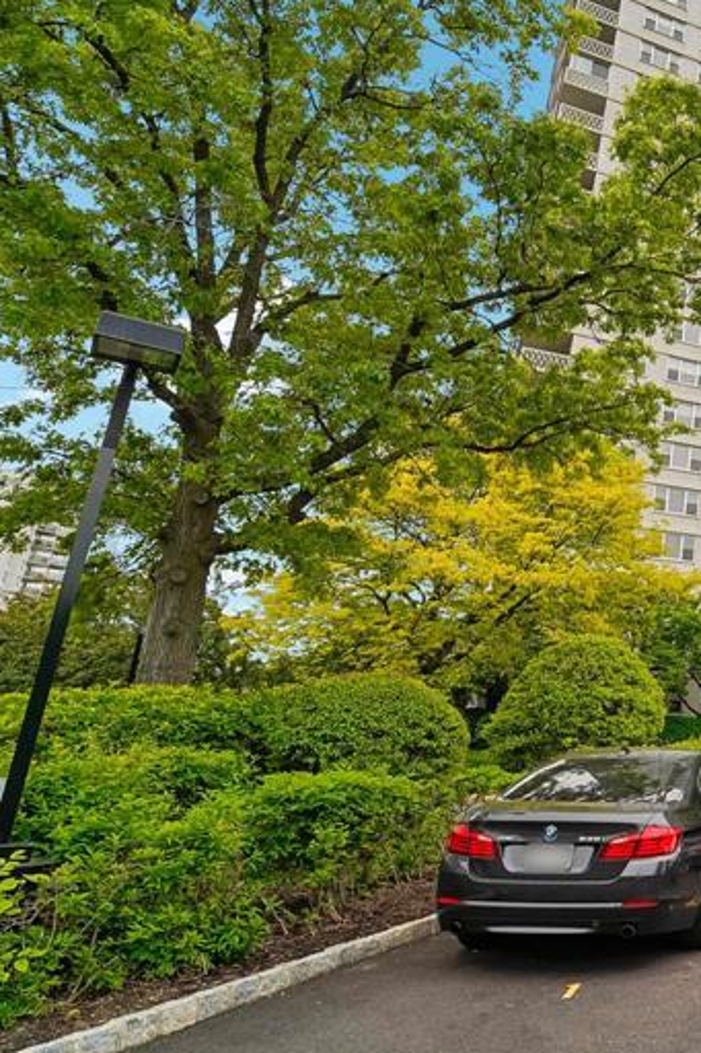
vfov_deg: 65.5
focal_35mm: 28
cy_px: 502
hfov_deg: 32.3
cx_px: 952
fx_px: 818
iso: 400
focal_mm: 14
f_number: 8
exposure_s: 1/500
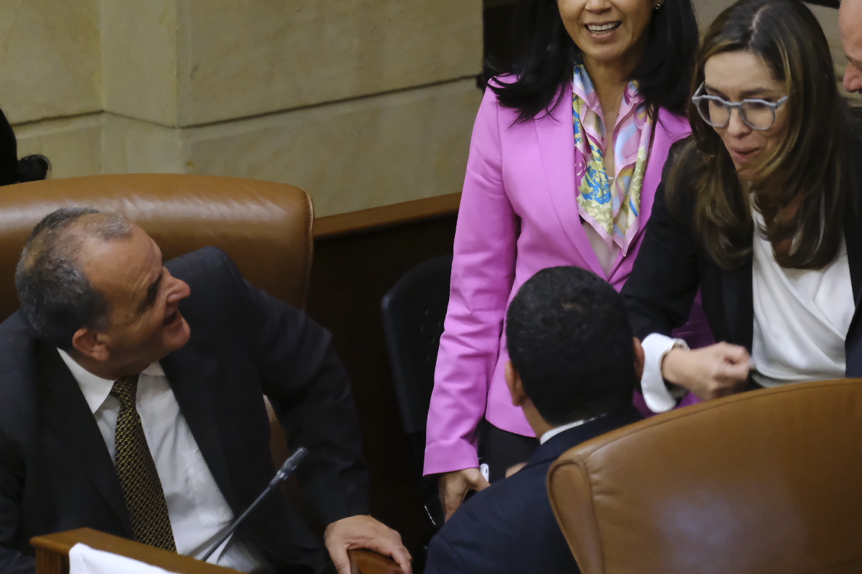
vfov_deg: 3.6
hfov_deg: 5.3
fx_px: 9239
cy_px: 192
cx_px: 524
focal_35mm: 386
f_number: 4.7
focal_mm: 172.4
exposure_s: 1/80
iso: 8000
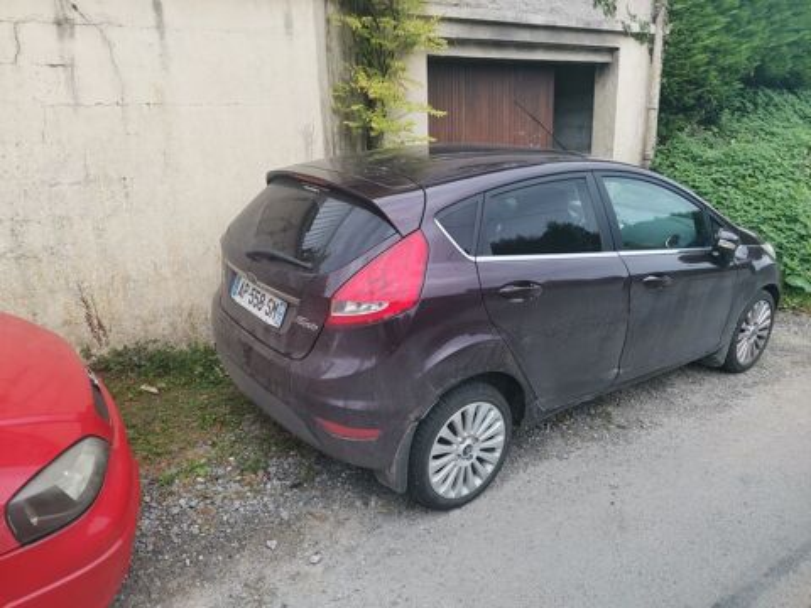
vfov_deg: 53.1
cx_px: 406
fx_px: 609
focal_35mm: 26
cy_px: 304
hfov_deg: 67.3
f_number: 1.8
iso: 50
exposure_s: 1/220
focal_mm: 4.75
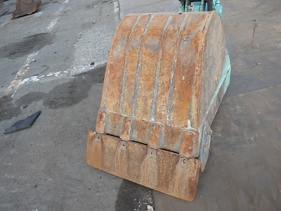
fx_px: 227
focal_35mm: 28
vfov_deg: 49.7
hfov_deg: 63.4
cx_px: 140
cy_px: 106
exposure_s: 1/160
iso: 125
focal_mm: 5
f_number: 3.5
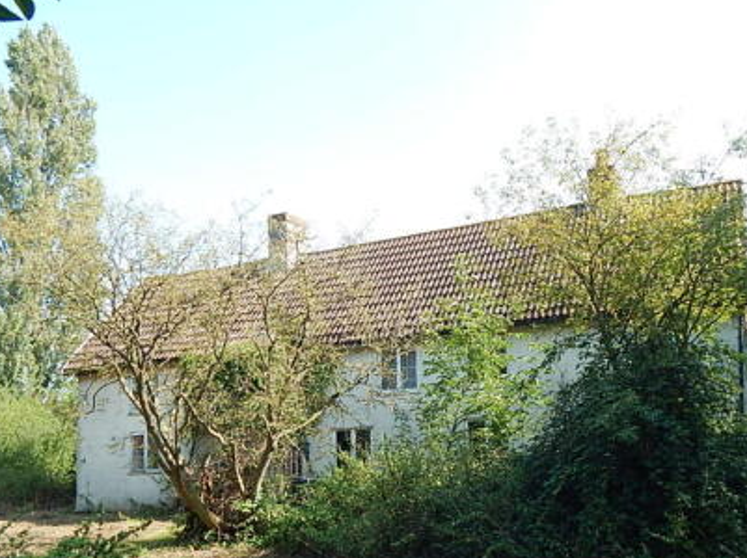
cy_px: 397
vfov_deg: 43.1
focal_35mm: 32
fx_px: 690
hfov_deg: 56.3
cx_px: 461
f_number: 3
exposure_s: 1/400
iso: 125
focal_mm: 4
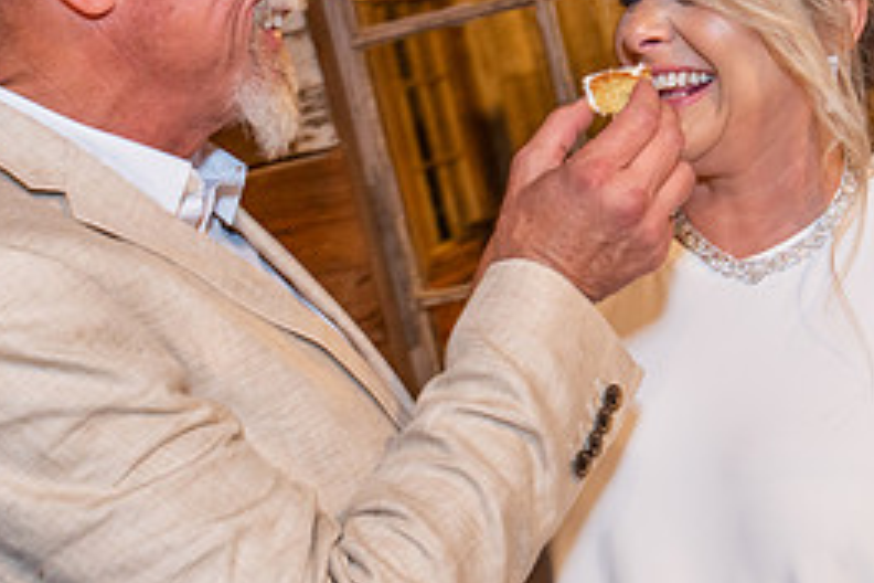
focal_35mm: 80
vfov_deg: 17.0
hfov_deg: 25.2
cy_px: 183
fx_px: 1942
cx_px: 617
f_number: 4.5
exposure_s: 1/60
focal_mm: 33
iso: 1600
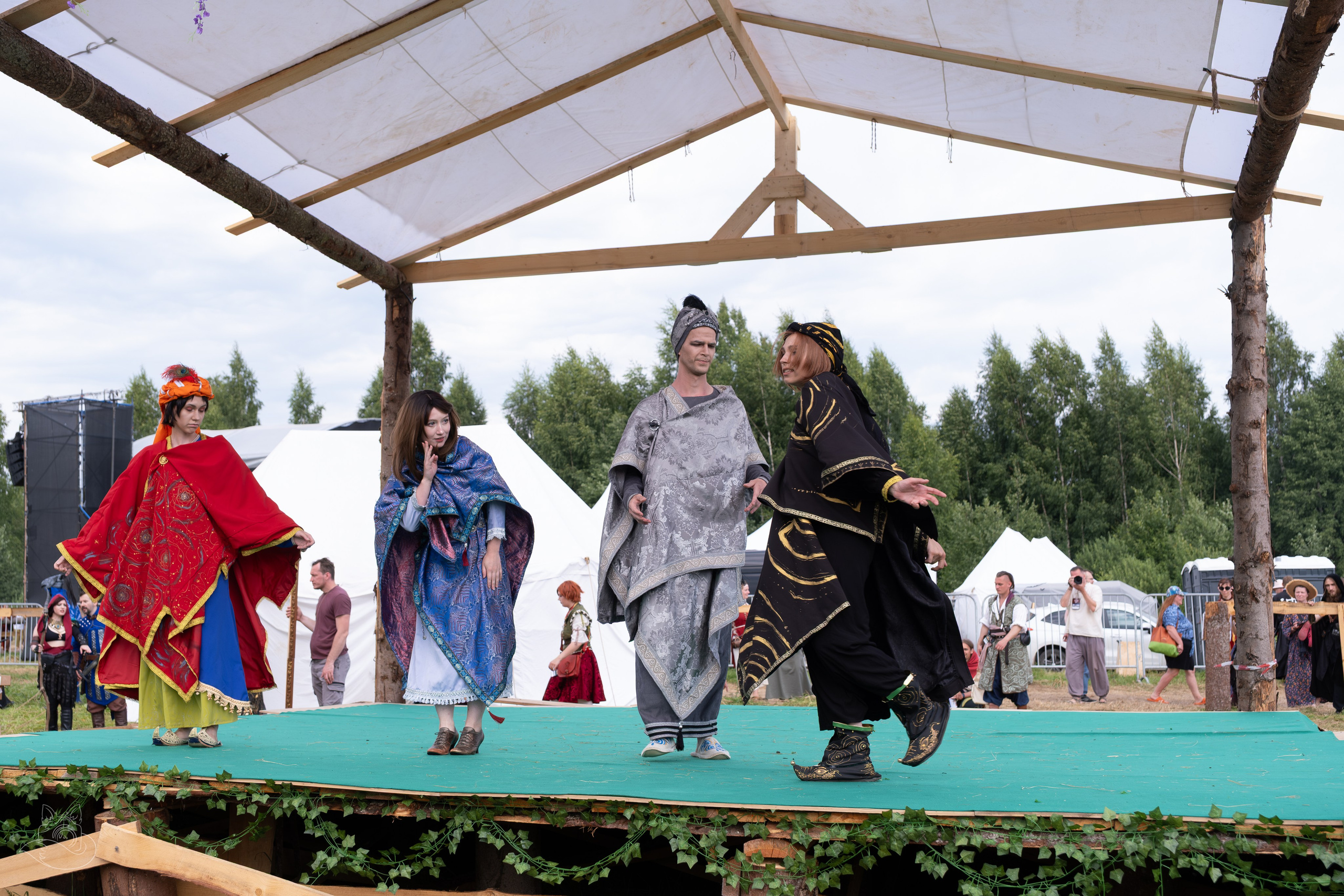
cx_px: 672
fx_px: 1568
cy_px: 448
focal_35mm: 42
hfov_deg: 46.4
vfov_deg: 31.9
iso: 250
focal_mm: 28.3
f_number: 4
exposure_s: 1/800
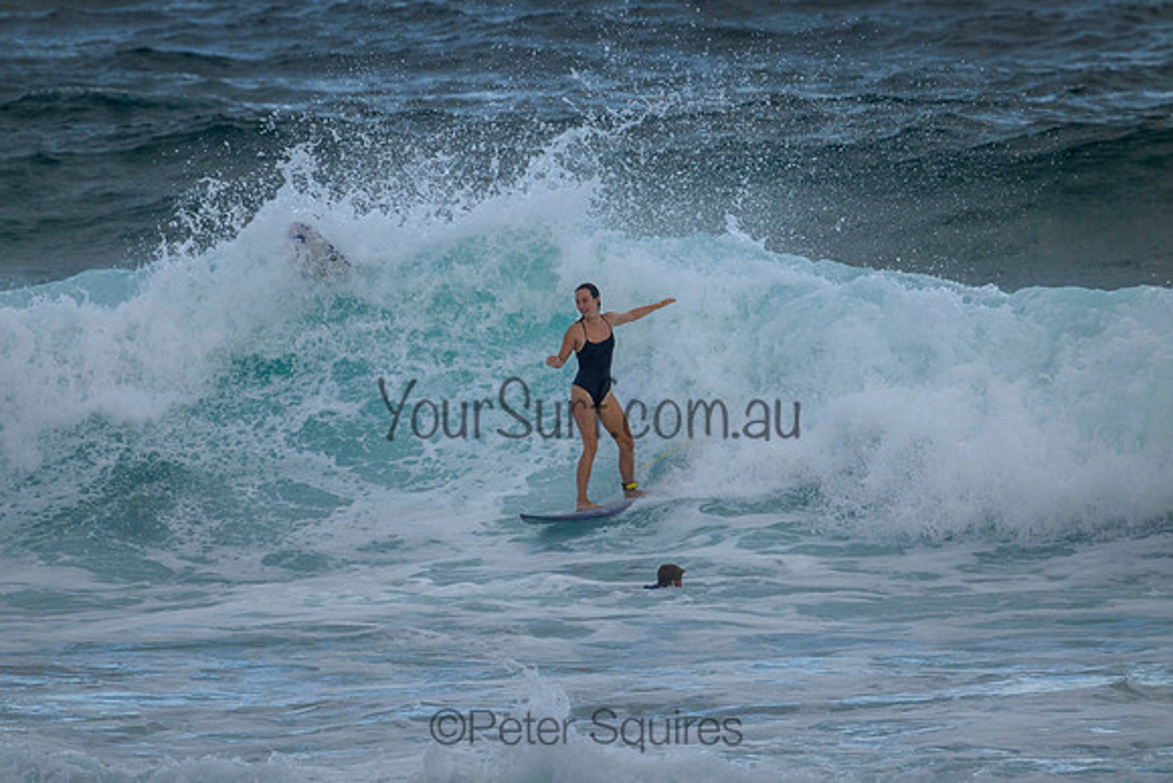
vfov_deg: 1.7
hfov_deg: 2.6
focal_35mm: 800
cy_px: 392
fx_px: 26072
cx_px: 586
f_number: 11
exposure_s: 1/1600
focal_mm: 800
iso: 1600
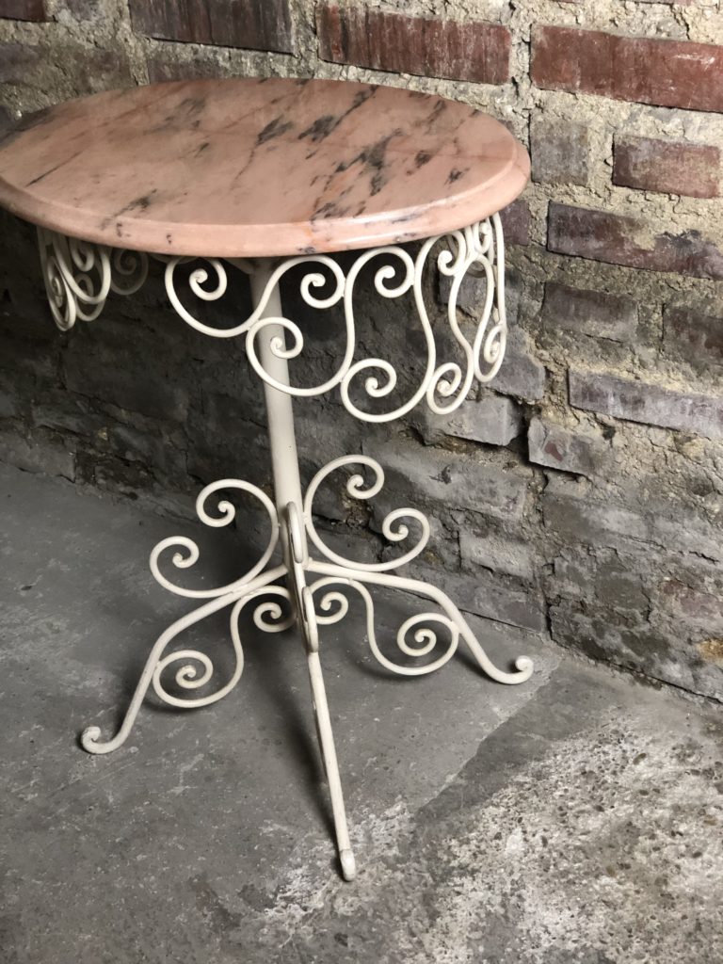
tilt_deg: -31.9
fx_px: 1448
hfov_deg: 28.0
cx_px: 362
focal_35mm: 52
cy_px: 482
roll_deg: +4.9
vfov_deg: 36.8
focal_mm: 6
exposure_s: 1/25
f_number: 2.4
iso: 125
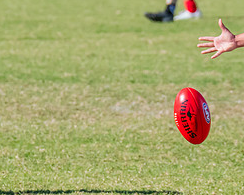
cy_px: 83
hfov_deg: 1.4
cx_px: 259
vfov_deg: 1.1
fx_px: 10337
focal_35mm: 1432
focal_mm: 460
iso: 1600
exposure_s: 1/1600
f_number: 13
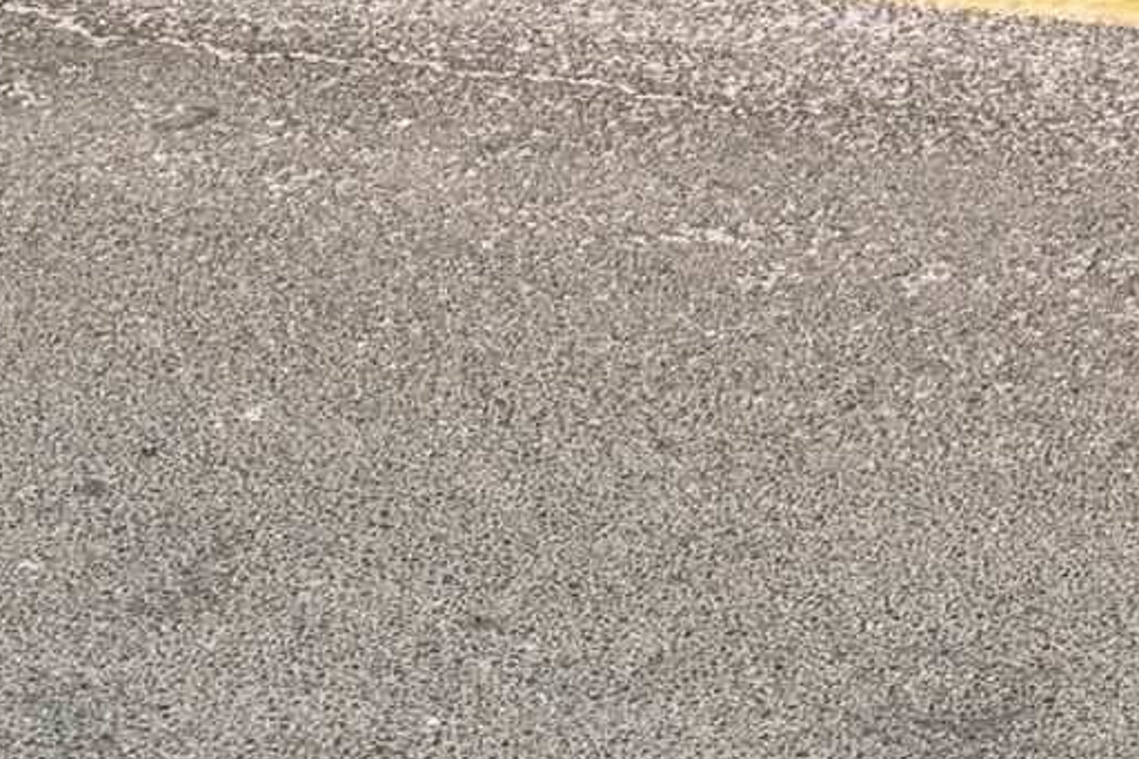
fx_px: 4554
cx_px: 2102
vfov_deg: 8.2
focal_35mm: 144
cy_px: -1469
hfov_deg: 12.8
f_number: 13
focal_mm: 24
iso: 400
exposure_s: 1/500
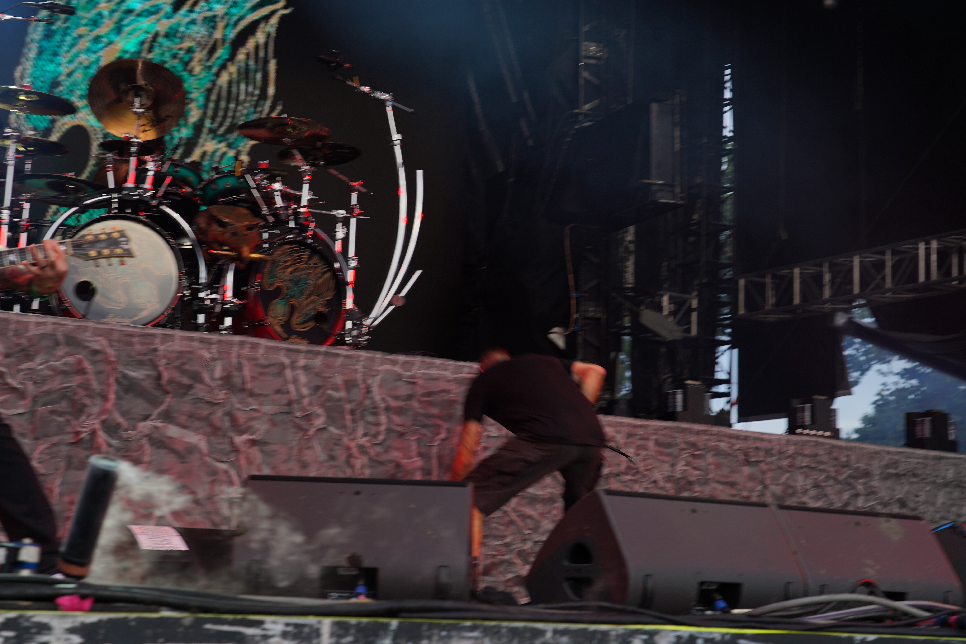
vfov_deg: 21.9
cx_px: 483
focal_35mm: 62
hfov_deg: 32.4
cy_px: 322
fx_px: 1664
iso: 100
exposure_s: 1/60
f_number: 5.6
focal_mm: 62
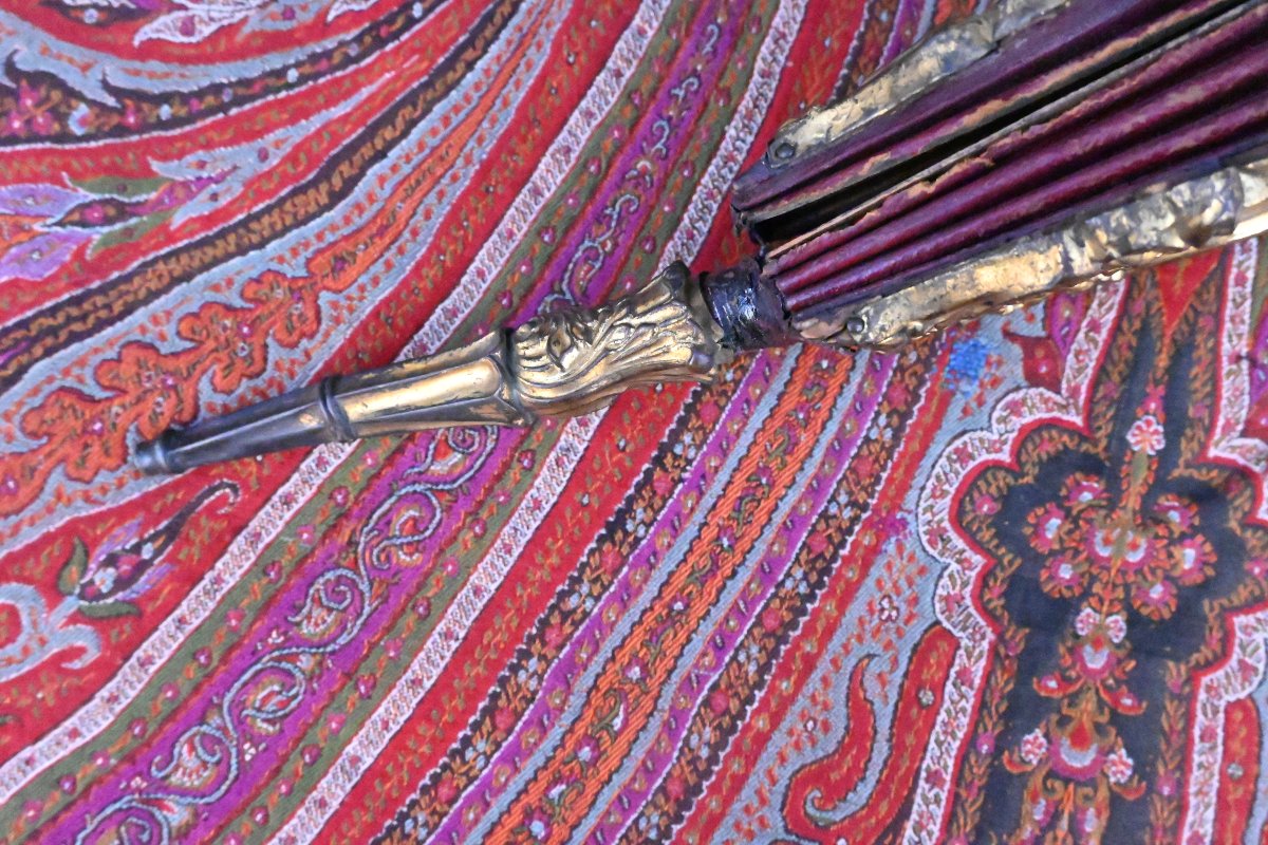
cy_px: 422
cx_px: 634
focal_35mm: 38
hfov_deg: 50.4
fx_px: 1347
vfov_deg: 34.8
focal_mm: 25.5
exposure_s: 1/4000
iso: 32000
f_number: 6.3
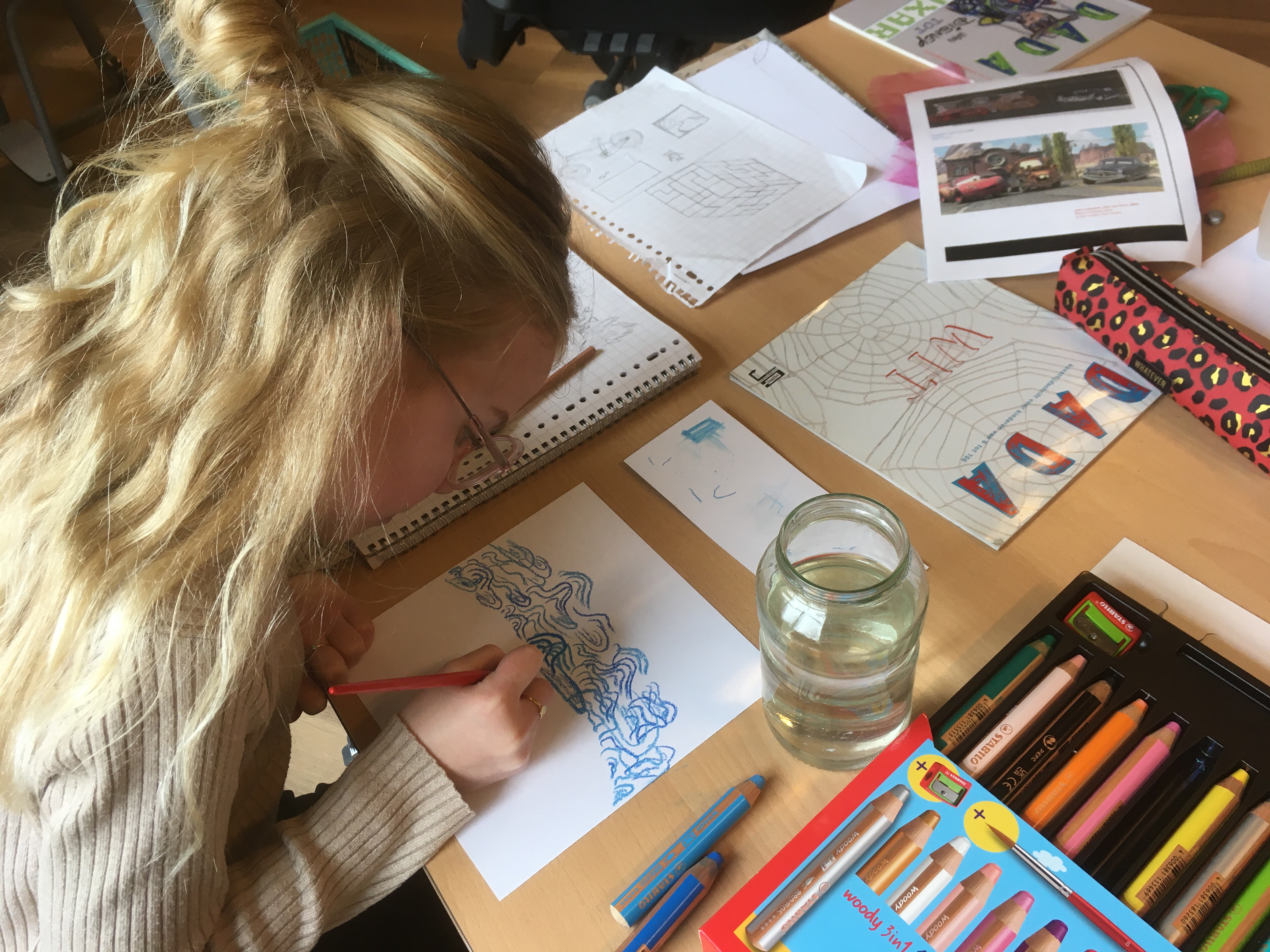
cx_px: 635
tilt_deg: -49.3
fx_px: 1064
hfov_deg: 61.7
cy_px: 476
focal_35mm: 29
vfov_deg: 48.2
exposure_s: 1/33
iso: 25
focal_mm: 4.15
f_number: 2.2
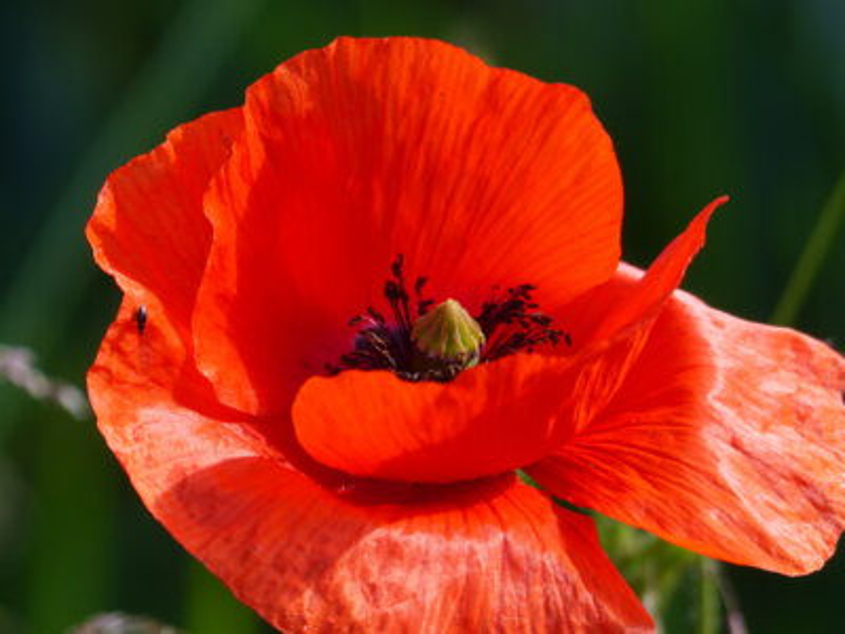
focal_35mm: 600
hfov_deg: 3.3
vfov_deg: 2.5
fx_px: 14646
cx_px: 422
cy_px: 317
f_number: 4
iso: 100
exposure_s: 1/400
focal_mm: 108
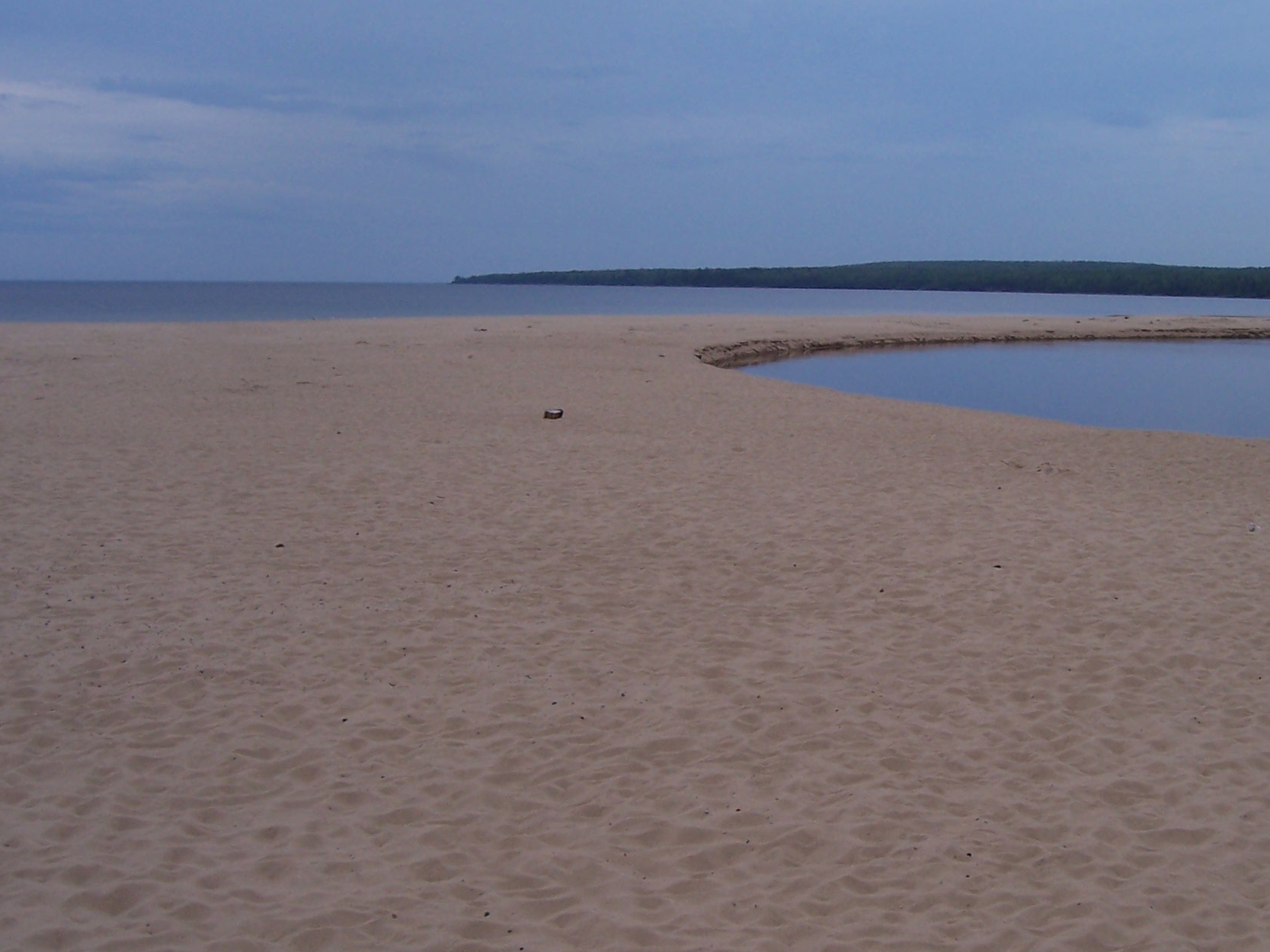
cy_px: 452
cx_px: 862
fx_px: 1724
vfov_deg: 30.9
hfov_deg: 39.9
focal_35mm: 47
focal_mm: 5.6
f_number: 5.6
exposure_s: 1/750
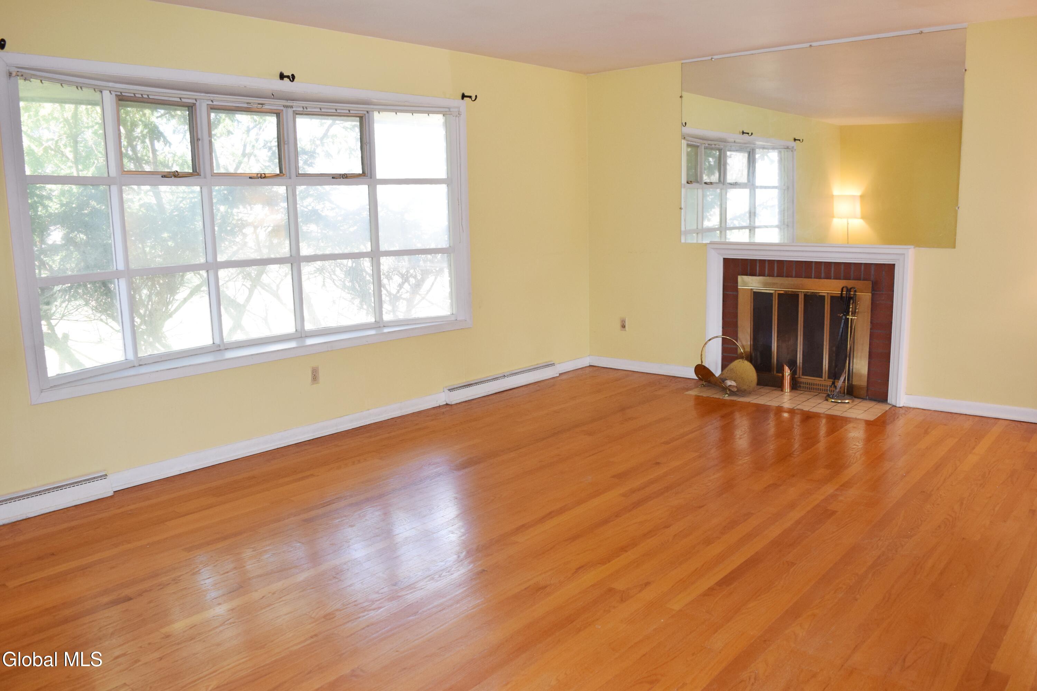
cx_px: 518
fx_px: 778
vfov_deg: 47.9
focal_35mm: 27
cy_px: 346
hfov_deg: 67.4
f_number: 5
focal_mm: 18
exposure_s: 1/100
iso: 800
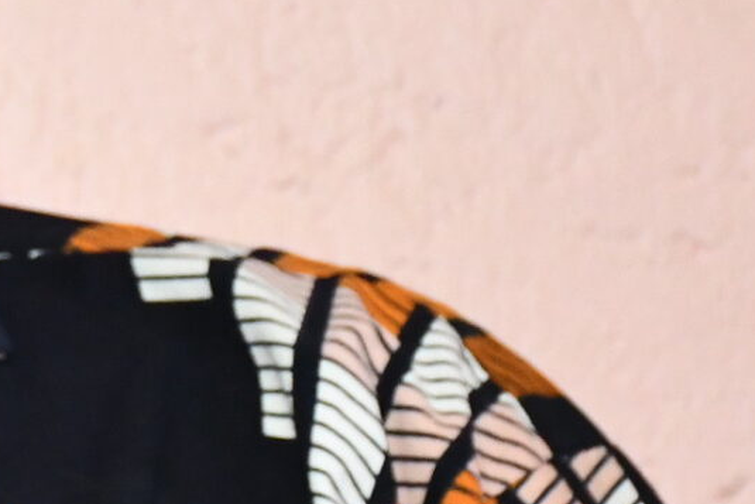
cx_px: -535
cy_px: 172
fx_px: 8433
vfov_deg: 3.4
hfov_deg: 5.1
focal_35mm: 402
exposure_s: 1/60
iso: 3200
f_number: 4.8
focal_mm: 56
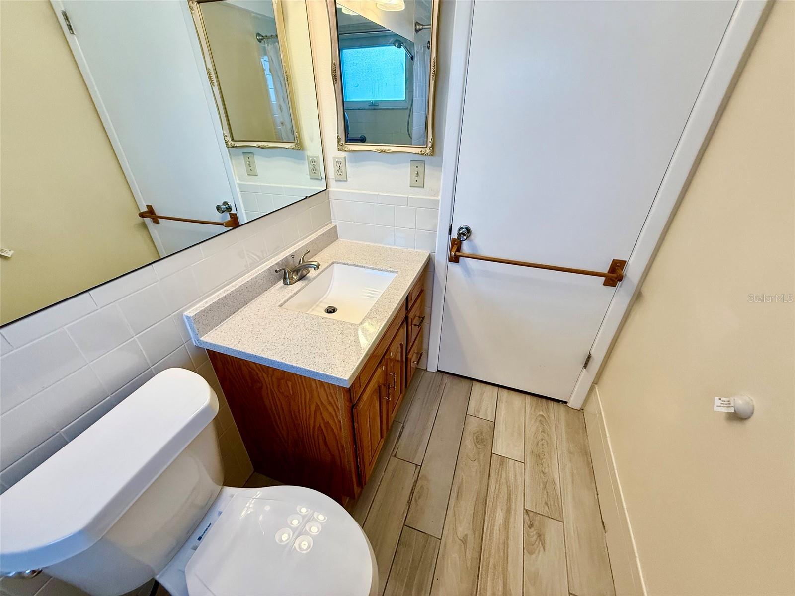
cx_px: 398
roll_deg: -1.0
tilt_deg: -30.4
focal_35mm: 14
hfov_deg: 102.1
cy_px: 298
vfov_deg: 85.7
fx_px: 322
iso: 160
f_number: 2.2
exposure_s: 1/120
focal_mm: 2.22
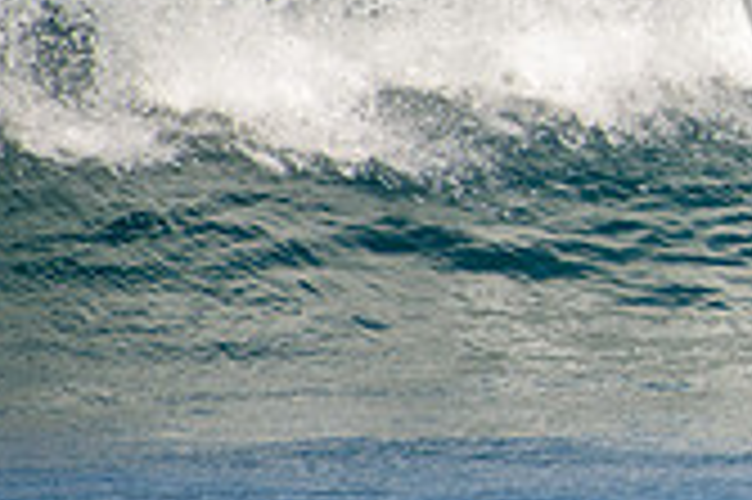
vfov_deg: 0.6
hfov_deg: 1.0
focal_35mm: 2133
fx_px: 44512
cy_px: -17
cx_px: 1238
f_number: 5.6
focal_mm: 500
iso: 200
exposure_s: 1/2000
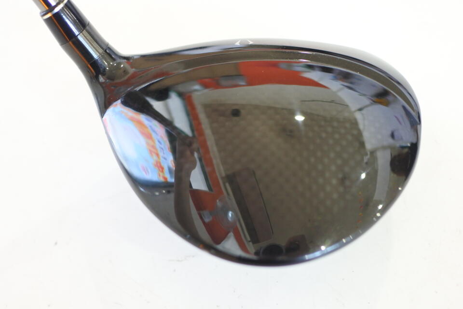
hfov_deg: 40.3
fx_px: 630
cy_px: 154
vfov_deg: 27.5
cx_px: 232
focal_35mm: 49
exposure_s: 1/125
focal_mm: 18.5
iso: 800
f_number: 2.2
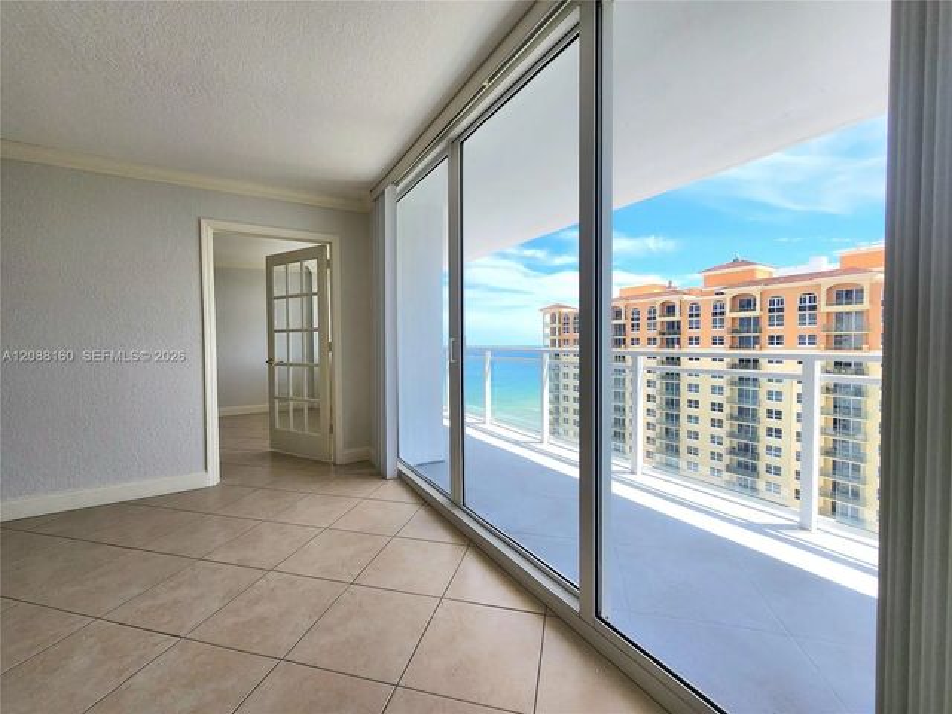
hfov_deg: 106.2
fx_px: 358
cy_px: 357
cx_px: 476
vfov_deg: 89.9
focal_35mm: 13
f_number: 2.2
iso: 50
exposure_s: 1/526
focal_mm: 2.2
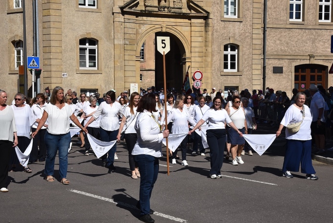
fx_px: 537
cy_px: 98
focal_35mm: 58
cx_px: 158
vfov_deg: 23.4
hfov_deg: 34.5
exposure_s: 1/500
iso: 200
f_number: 11
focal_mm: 50
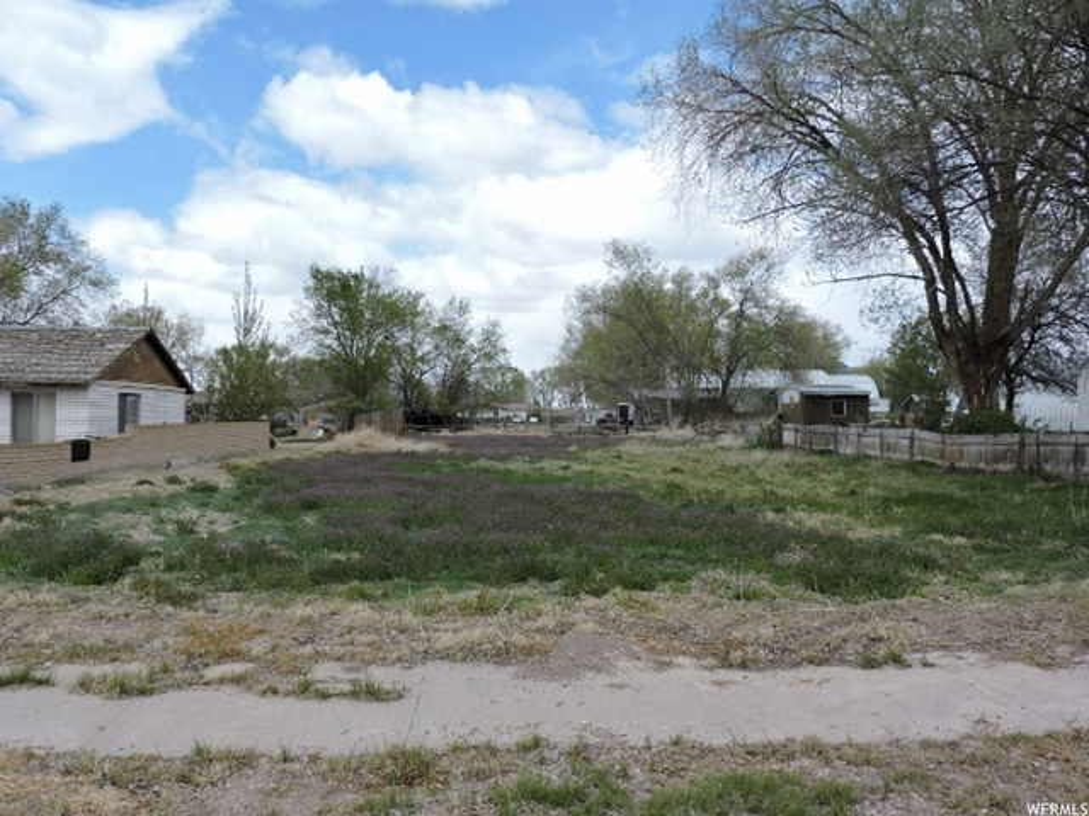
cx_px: 544
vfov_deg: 46.8
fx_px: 944
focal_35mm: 30
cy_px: 408
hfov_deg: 60.0
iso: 100
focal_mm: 5.4
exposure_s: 1/1000
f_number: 3.1
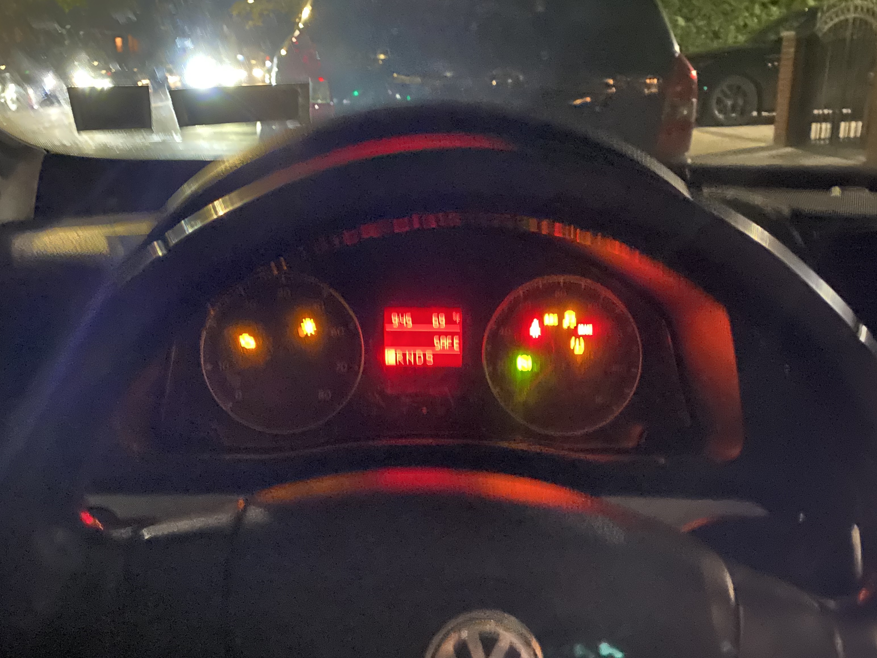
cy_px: 365
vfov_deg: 41.7
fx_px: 861
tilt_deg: -18.7
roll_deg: +1.6
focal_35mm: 34
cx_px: 409
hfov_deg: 53.9
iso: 1600
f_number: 1.8
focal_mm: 4.25
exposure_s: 1/4
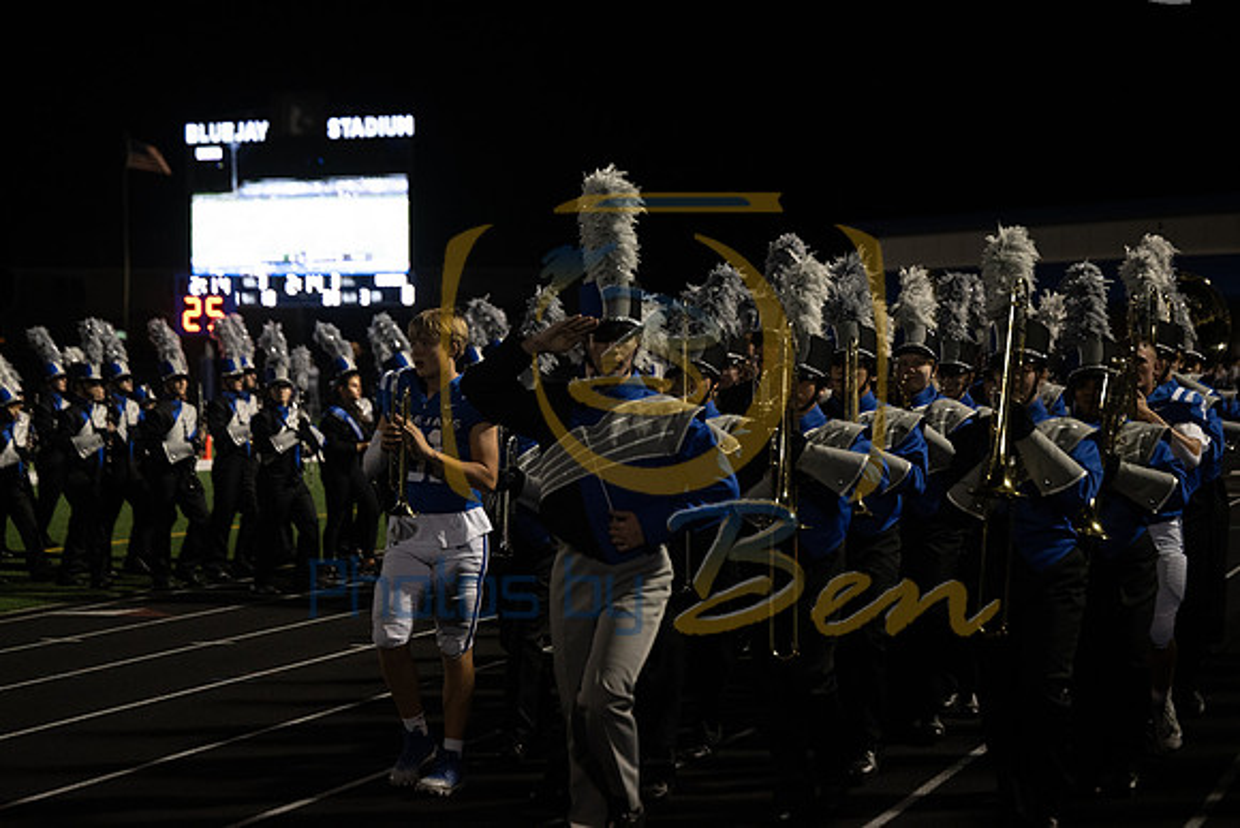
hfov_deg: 28.8
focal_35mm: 70
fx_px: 2412
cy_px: 414
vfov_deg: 19.5
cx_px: 620
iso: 3200
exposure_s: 1/800
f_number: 2.8
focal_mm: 70
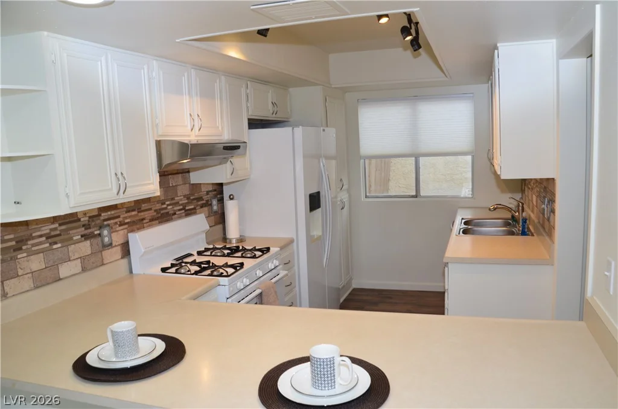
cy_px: 204
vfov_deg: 47.7
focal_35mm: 27
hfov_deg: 67.5
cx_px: 309
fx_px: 462
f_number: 9
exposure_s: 1/40
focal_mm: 18
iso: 400
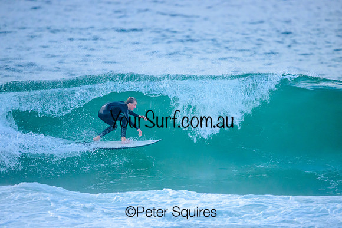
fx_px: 7601
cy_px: 114
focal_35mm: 800
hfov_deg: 2.6
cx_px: 171
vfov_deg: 1.7
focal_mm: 800
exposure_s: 1/2000
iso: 4000
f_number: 6.3
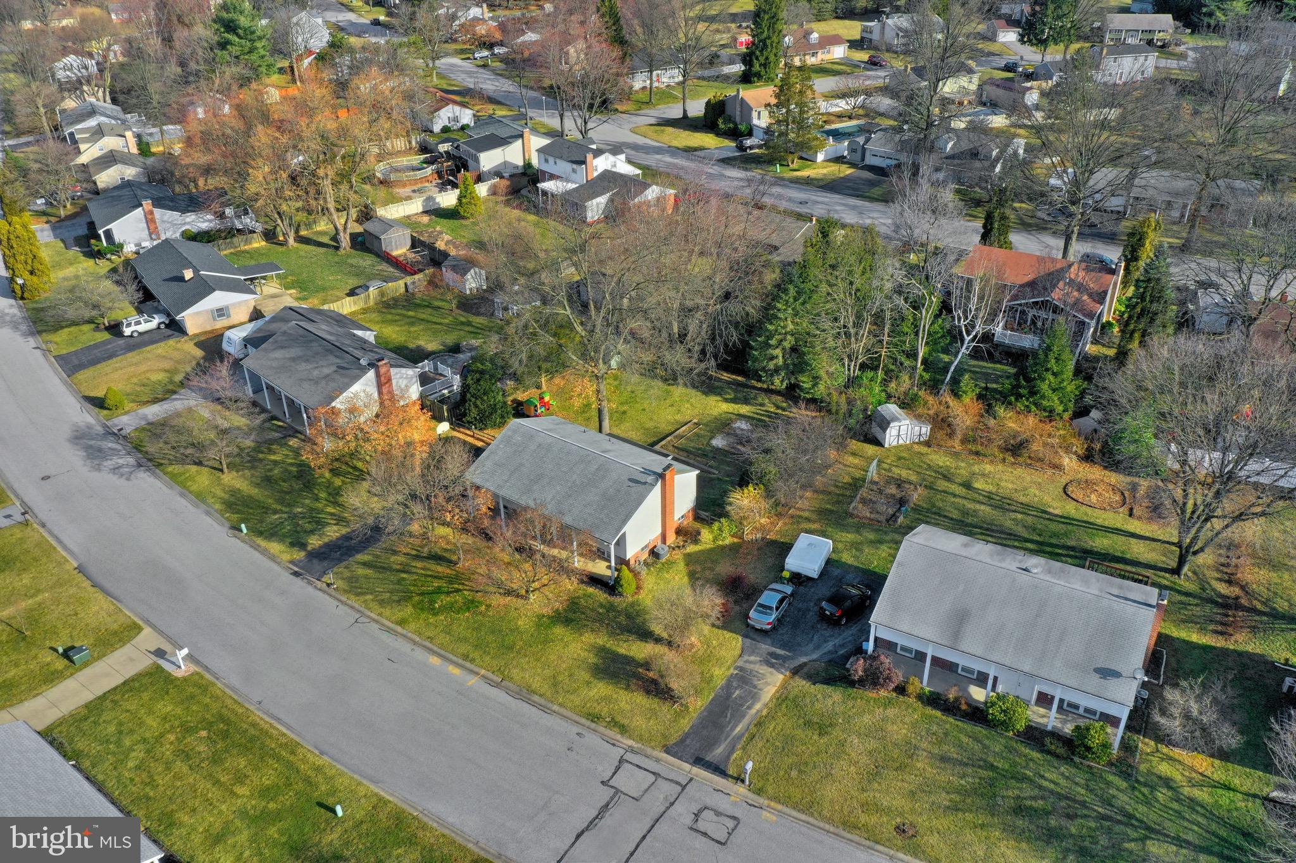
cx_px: 648
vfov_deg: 46.4
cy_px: 432
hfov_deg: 65.5
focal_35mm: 28
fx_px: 1008
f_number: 6.3
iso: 100
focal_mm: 10.3
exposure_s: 1/500
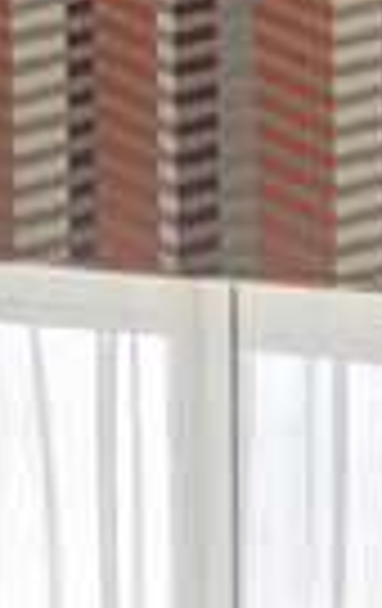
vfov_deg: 8.3
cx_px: 1416
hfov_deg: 5.2
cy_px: 1466
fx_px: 3827
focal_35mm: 231
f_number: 10
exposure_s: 1/15
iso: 200
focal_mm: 30
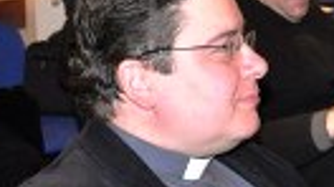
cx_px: 471
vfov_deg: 7.7
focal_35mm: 155
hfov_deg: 13.2
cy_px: -40
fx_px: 1372
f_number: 4.5
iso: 1000
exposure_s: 1/60
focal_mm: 26
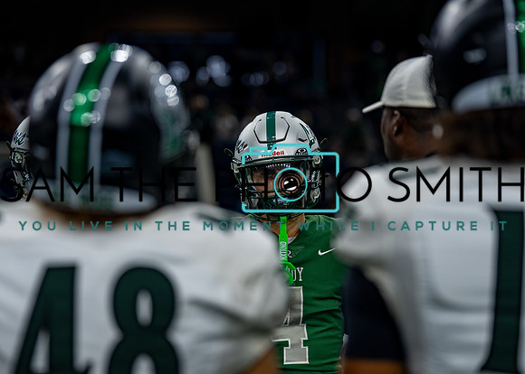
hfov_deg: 14.0
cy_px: 179
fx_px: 2145
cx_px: 262
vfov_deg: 10.0
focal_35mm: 144
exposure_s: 1/500
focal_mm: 125
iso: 640
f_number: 2.8
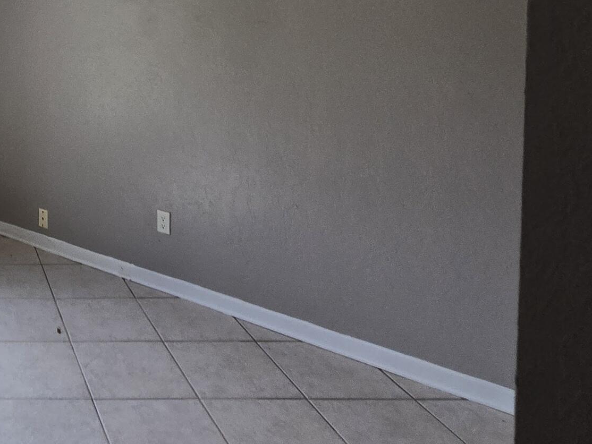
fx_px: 599
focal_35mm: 35
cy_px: 9
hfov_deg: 41.4
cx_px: -66
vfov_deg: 36.9
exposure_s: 1/120
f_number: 2.2
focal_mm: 2.2
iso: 80
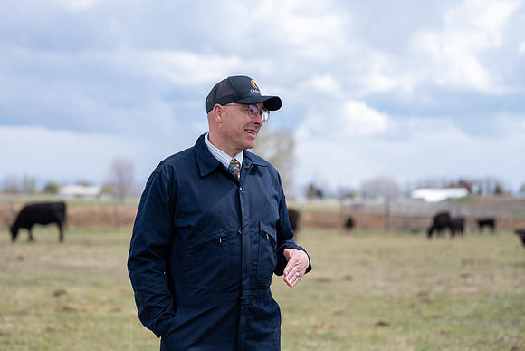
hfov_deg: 23.2
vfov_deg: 15.6
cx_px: 262
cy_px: 176
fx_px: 1277
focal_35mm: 88
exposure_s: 1/1600
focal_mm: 81
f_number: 2.8
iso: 125
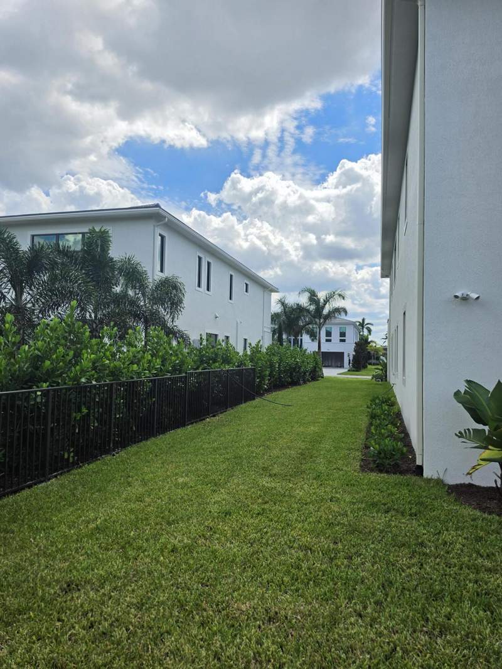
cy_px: 334
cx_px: 251
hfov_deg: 58.9
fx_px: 445
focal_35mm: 23
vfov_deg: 73.9
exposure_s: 1/7939
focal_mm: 6.5
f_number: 1.4
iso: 40
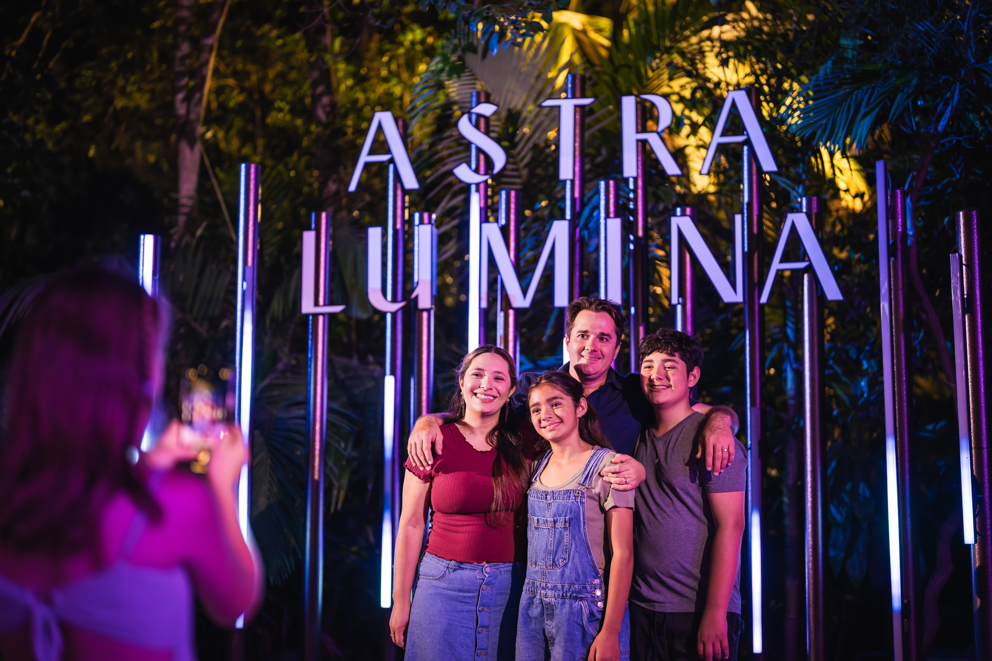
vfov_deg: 27.0
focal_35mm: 50
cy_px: 330
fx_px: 1378
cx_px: 496
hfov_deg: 39.6
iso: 100
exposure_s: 1/60
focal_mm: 50
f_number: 1.2
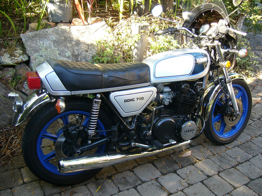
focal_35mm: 35
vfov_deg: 40.7
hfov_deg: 52.6
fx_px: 265
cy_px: 98
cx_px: 131
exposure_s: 1/50
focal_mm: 5.8
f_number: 2.8
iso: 100
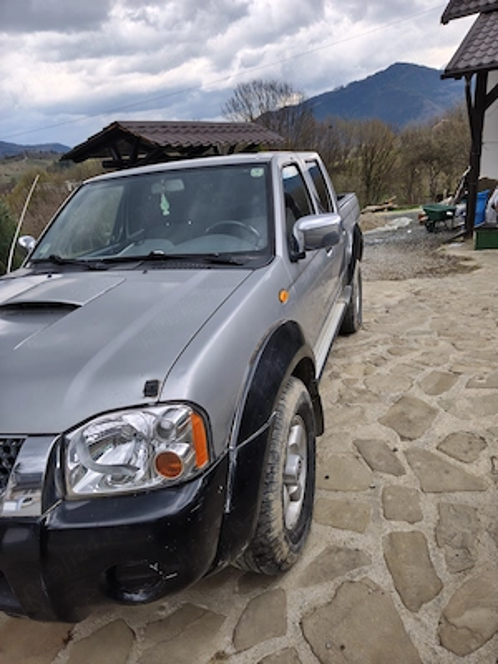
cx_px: 249
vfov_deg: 73.9
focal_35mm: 23
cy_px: 332
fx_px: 441
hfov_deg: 58.9
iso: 64
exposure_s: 1/100
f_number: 1.7
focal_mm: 6.07
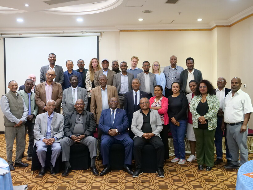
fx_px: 249
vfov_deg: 41.8
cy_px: 95
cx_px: 126
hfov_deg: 54.0
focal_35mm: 34
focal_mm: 17
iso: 2500
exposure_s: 1/60
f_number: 3.1
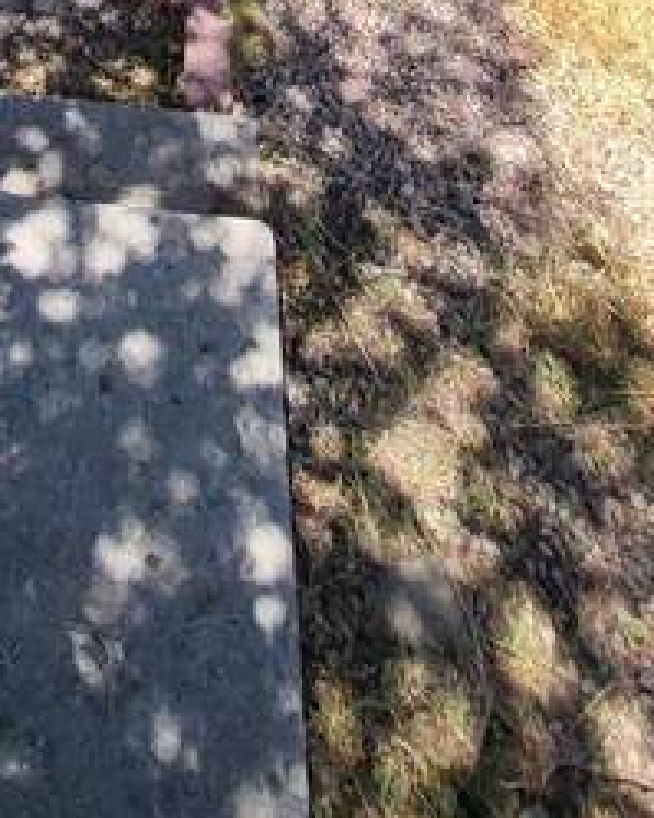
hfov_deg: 29.6
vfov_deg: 20.5
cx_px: 76
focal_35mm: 49
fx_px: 1186
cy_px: -756
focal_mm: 1.74
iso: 32
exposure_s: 1/457
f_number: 2.2
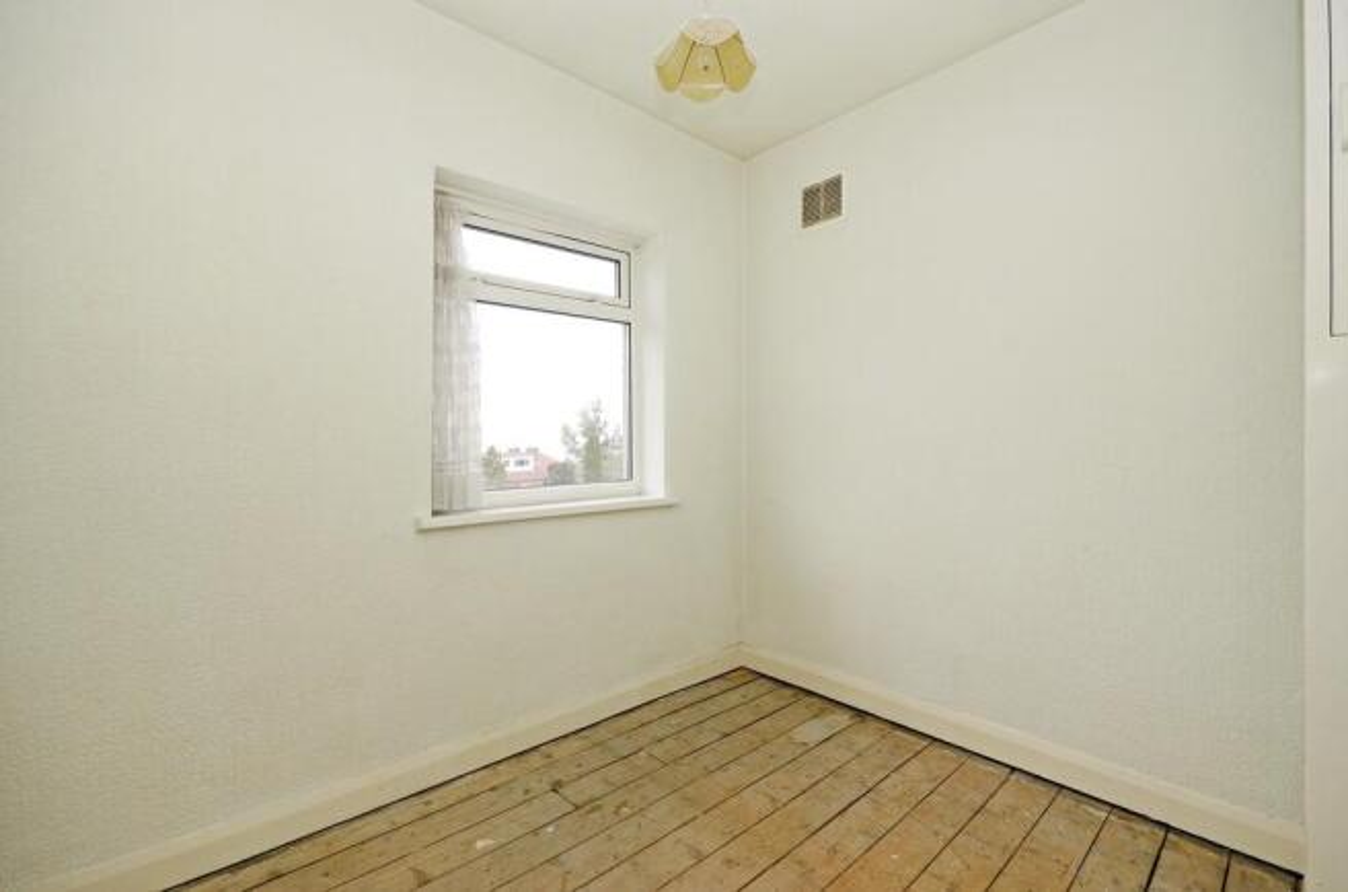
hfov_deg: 100.5
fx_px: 560
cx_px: 674
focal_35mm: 15
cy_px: 446
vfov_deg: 77.0
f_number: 9
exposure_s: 1/25
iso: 320
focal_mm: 10
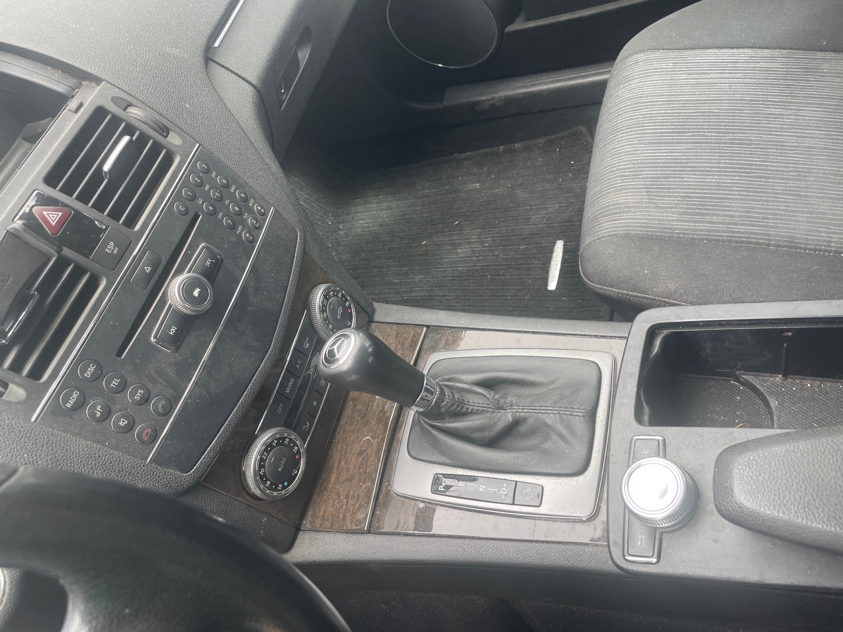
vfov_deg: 53.1
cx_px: 422
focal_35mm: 26
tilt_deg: -52.6
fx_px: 633
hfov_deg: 67.3
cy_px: 316
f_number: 1.6
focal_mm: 4.2
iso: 64
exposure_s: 1/121
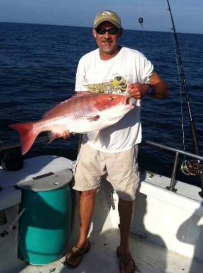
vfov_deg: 44.8
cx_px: 110
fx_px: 330
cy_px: 117
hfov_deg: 34.2
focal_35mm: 42
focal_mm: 3.85
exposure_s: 1/2324
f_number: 2.8
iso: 80
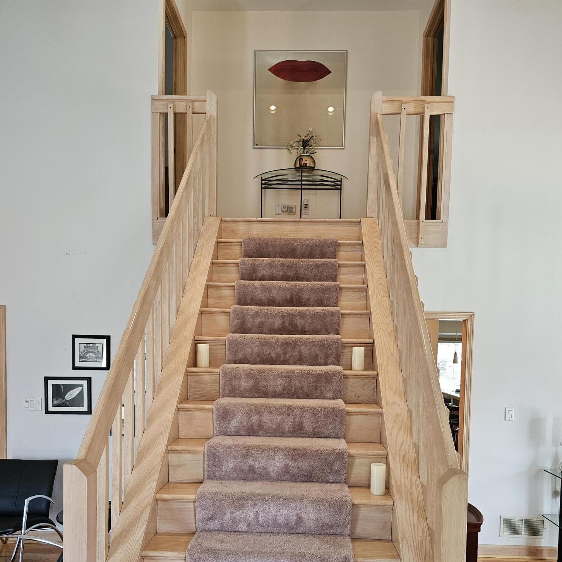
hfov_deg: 57.3
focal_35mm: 28
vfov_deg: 55.8
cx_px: 289
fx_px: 514
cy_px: 386
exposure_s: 1/120
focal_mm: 6.3
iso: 250
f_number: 1.7
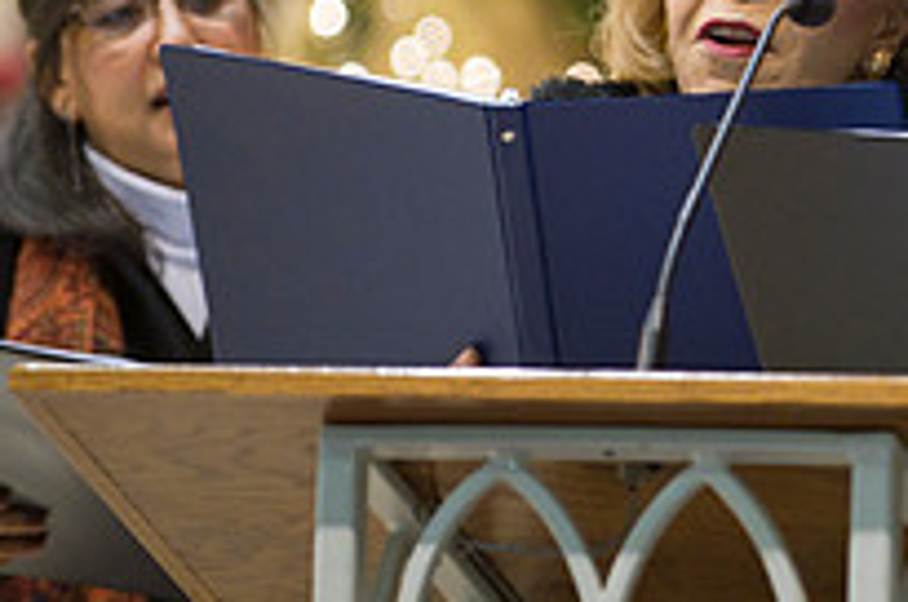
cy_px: 120
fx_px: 12465
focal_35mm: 495
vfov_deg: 2.8
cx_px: 1129
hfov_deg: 4.2
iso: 1600
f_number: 2.8
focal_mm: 175
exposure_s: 1/60
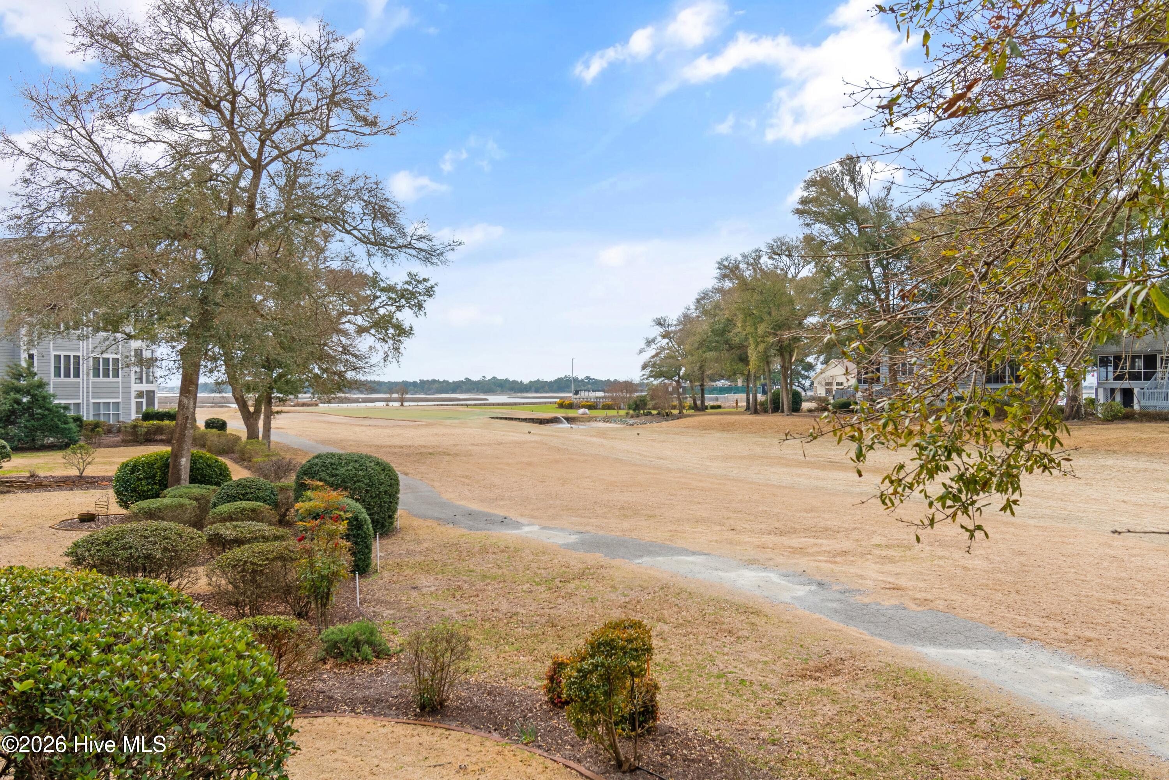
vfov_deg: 43.6
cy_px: 390
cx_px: 584
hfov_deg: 61.9
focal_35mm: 30
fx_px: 974
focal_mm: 20
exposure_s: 1/125
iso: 100
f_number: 5.6
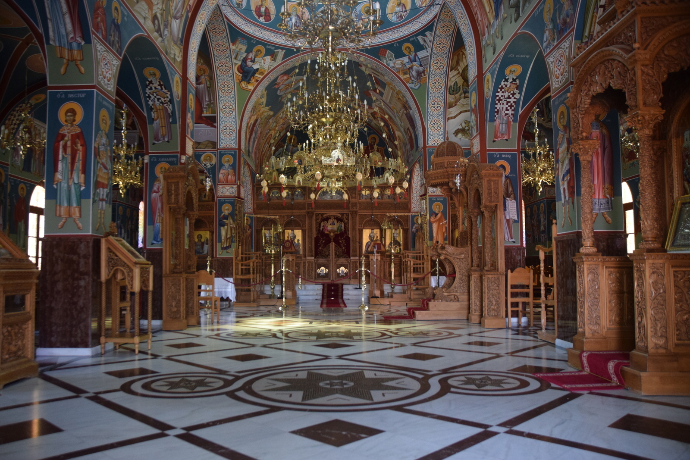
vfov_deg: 47.9
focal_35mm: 27
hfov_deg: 67.4
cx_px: 345
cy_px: 230
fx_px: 518
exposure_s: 1/60
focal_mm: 18
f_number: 3.5
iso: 1100
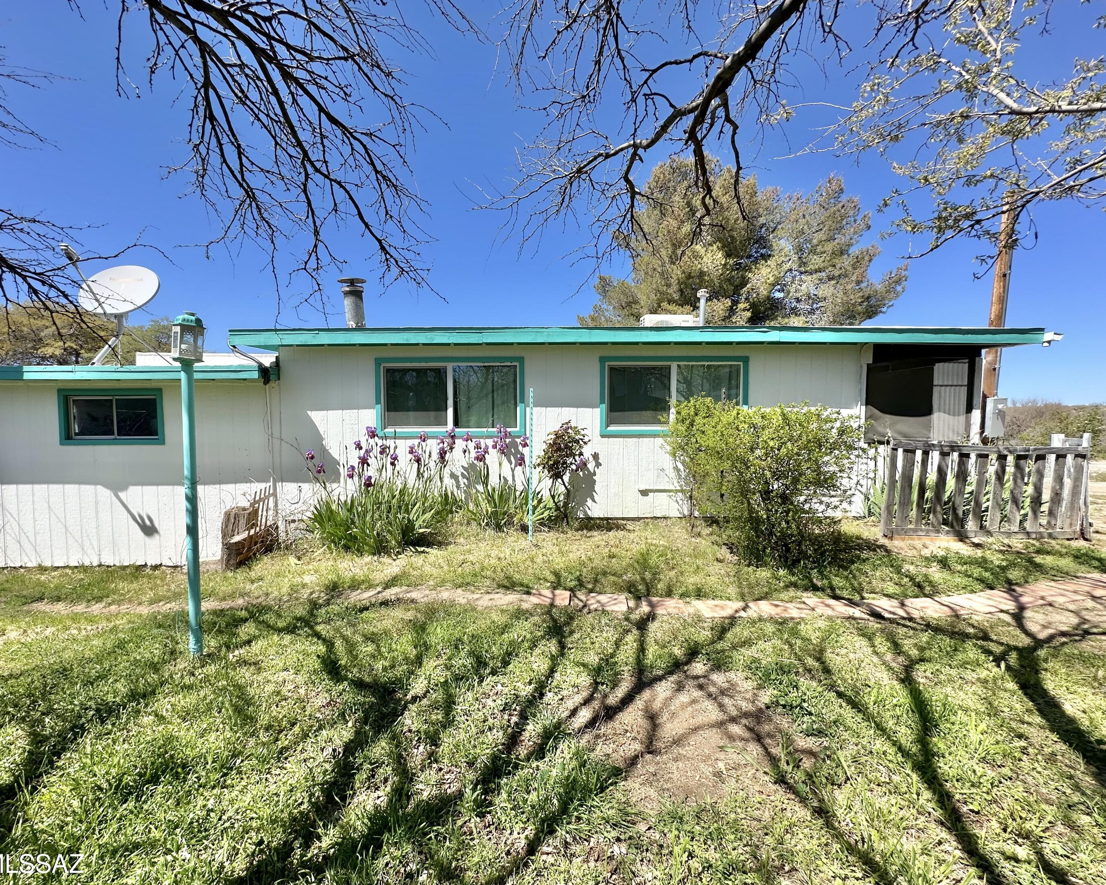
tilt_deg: -3.0
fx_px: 491
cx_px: 505
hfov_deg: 96.6
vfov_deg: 84.0
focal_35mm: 15
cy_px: 450
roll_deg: +0.8
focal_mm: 2.22
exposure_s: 1/1949
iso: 50
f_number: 2.2
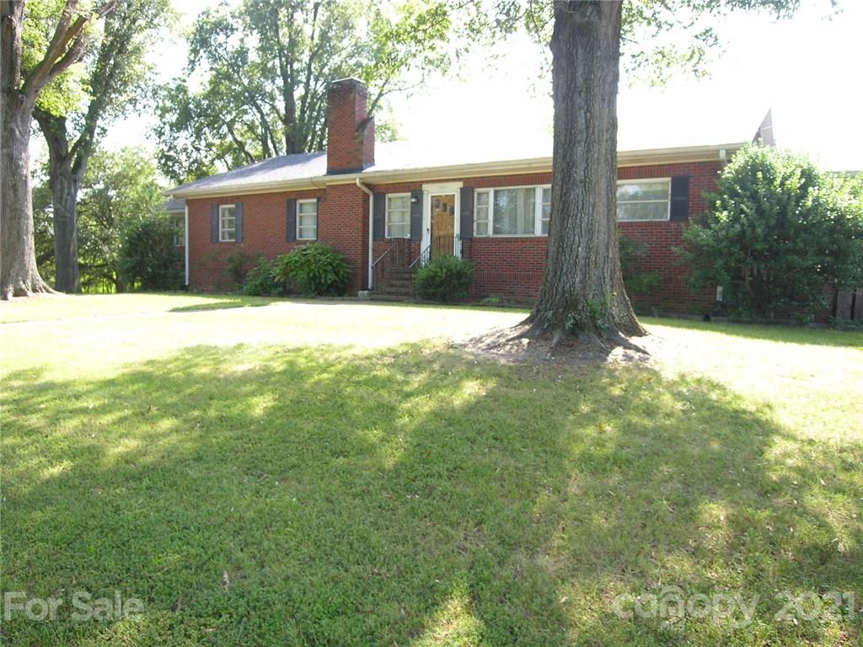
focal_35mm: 24
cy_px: 324
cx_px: 432
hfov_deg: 71.6
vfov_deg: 56.8
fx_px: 598
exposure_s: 1/60
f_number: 3.2
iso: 50
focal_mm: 6.1
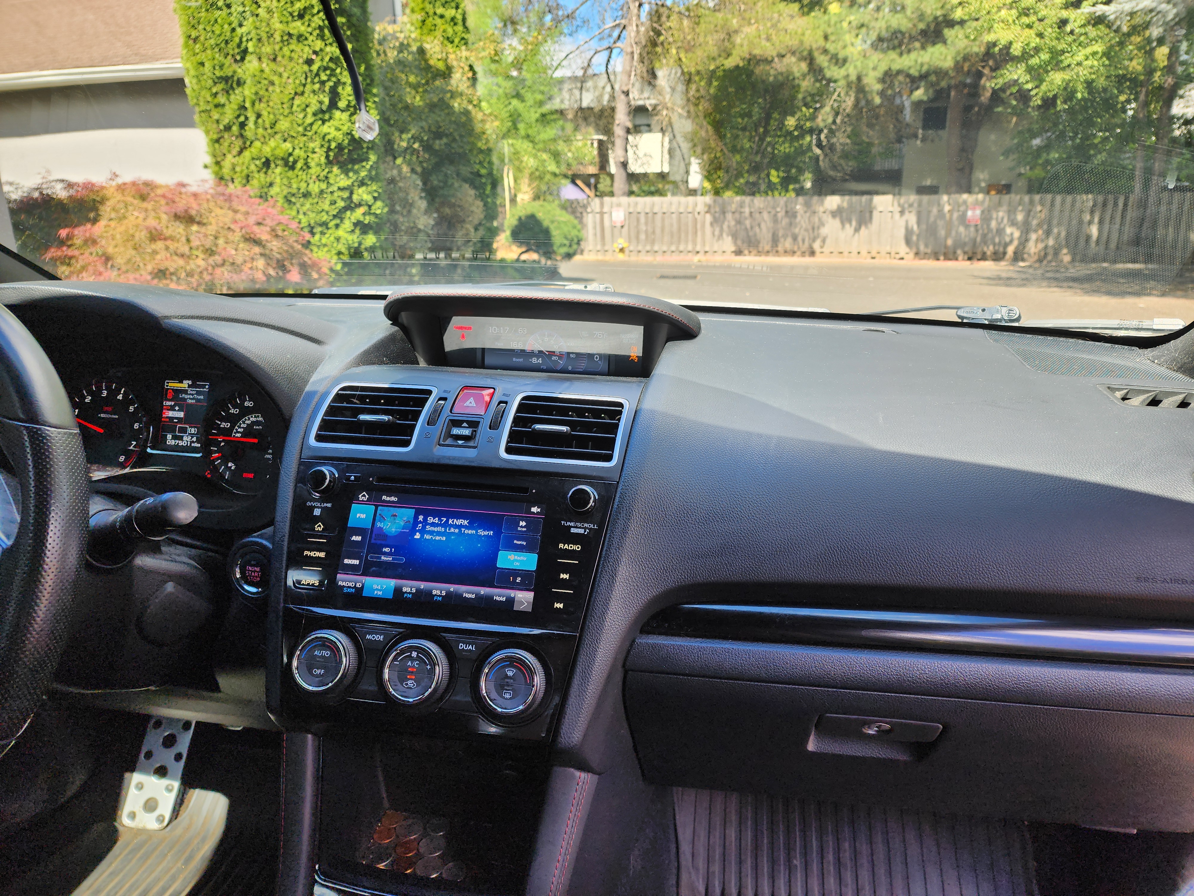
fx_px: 793
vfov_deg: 58.9
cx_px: 597
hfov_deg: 73.9
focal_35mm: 23
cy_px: 448
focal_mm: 6.4
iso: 25
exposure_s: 1/180
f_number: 1.8
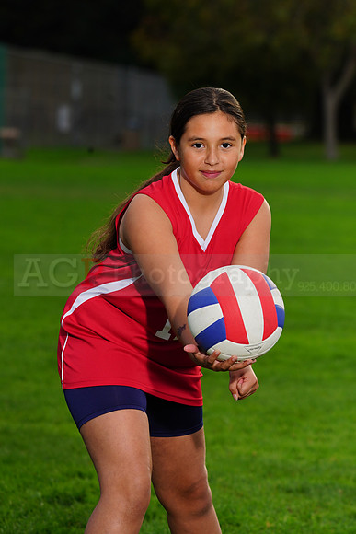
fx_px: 3187
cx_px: 178
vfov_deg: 9.6
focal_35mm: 215
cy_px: 267
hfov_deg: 6.4
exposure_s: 1/250
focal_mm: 215
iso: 160
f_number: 8
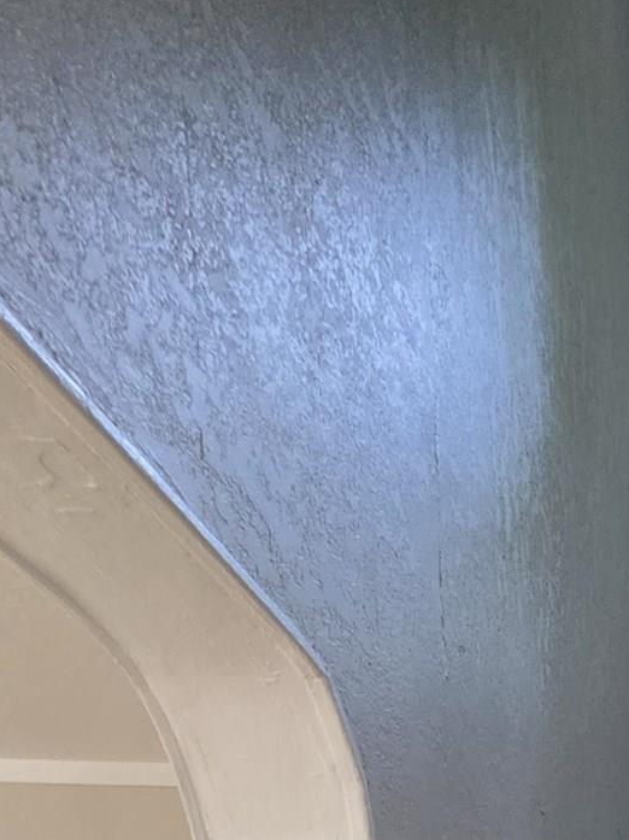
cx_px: 922
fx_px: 1043
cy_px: 1235
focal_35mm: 43
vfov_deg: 29.1
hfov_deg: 25.8
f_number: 1.9
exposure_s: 1/60
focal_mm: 2.2
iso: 250
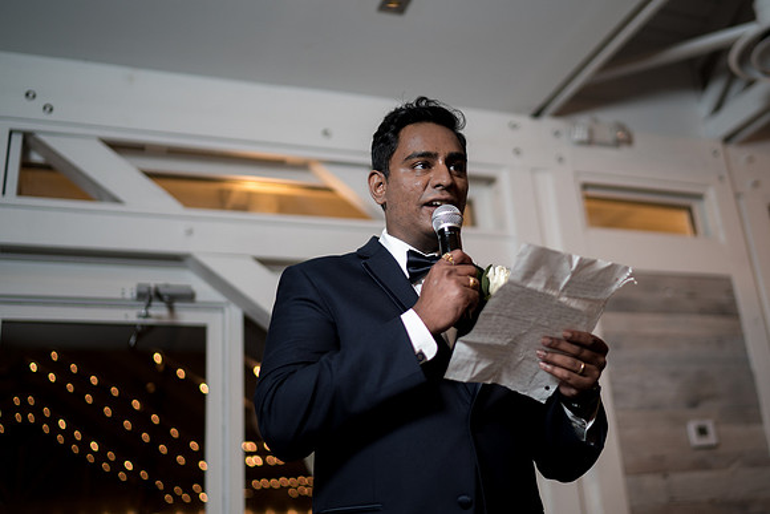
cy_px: 198
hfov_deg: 45.1
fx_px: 920
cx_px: 473
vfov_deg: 31.1
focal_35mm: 43
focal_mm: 35
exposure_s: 1/200
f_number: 1.4
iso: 250
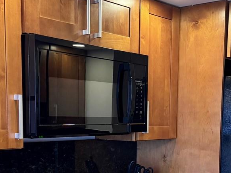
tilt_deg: -6.8
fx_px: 440
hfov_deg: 29.4
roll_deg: -0.8
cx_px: 123
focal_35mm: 66
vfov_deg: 21.7
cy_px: 158
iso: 400
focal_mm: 6.76
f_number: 1.78
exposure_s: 1/60
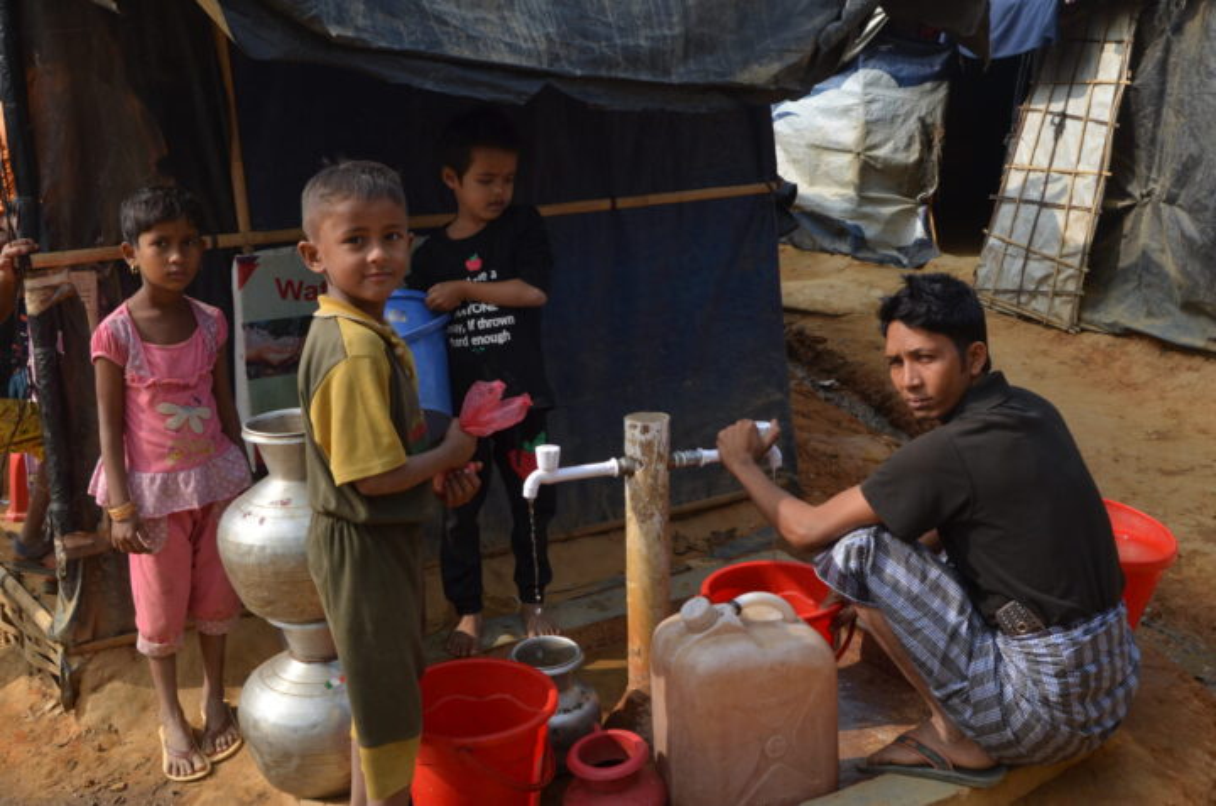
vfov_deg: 34.1
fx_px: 1315
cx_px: 608
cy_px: 403
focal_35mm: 39
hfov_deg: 49.6
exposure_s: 1/250
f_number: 8
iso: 140
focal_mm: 26
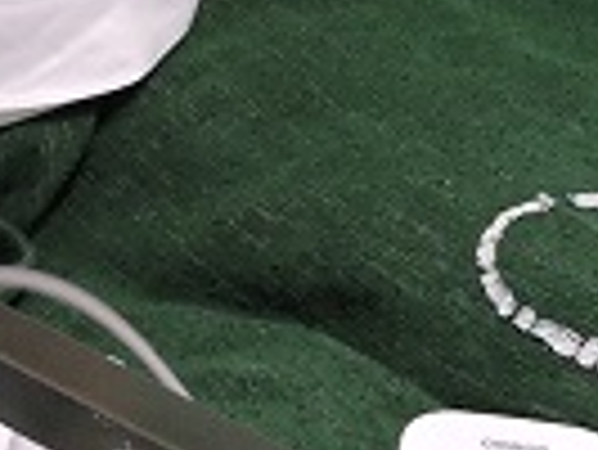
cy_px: -43
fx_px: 2870
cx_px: 180
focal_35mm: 166
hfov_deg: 11.9
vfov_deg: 8.9
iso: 400
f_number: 3.3
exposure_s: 1/25
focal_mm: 6.2
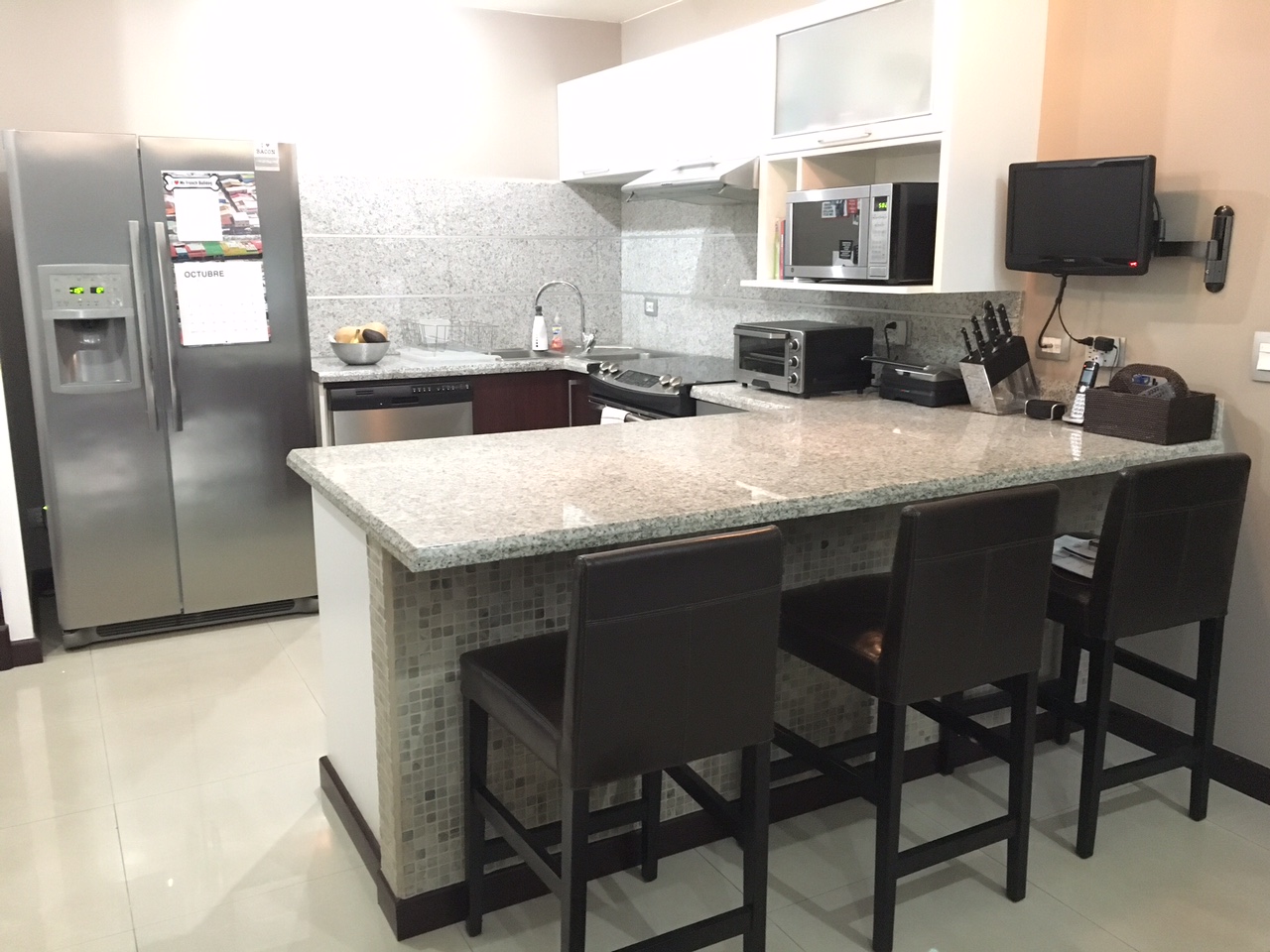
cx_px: 635
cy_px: 476
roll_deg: -0.6
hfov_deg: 61.7
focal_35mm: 29
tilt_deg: -11.8
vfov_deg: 48.2
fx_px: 1064
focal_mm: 4.15
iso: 640
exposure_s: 1/15
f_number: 2.2
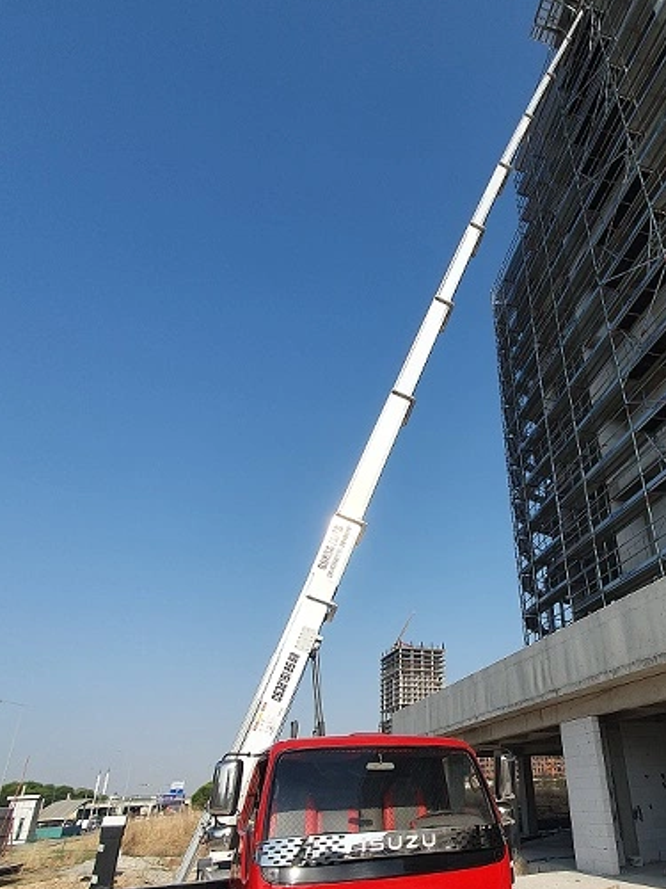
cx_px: 473
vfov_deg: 78.6
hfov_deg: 61.0
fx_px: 539
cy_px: 506
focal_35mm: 21
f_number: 2.2
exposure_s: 1/1024
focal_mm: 1.8
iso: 50
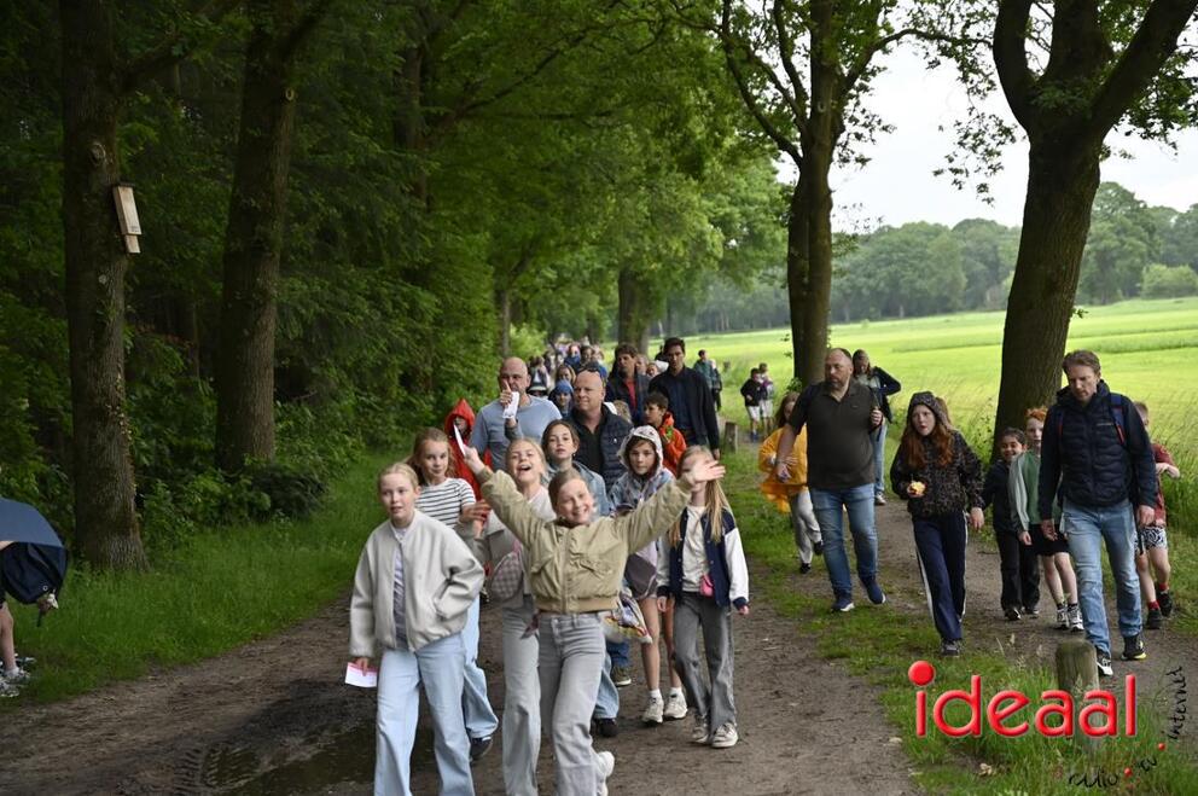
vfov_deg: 19.4
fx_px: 2327
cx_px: 599
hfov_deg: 28.9
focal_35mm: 70
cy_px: 398
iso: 400
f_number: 3.2
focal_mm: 70
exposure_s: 1/250
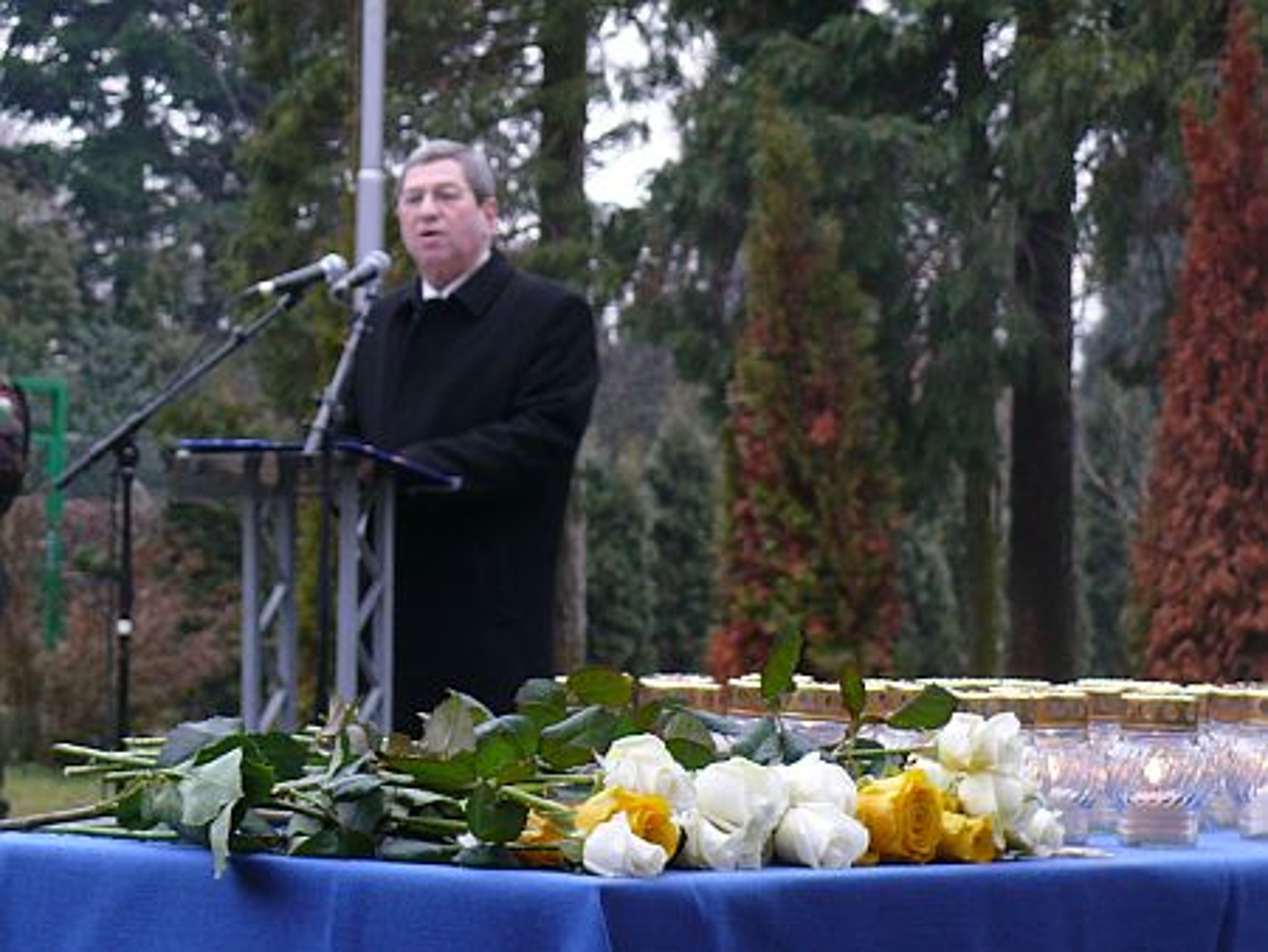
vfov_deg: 10.8
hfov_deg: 14.4
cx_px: 634
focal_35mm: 137
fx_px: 5021
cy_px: 476
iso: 100
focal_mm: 16.3
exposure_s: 1/60
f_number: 3.2
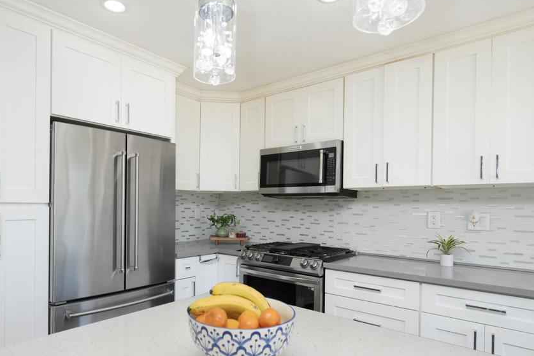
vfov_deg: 56.9
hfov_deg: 78.2
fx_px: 326
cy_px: 208
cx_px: 231
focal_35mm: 22
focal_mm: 18
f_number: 7.1
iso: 320
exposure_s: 1/200
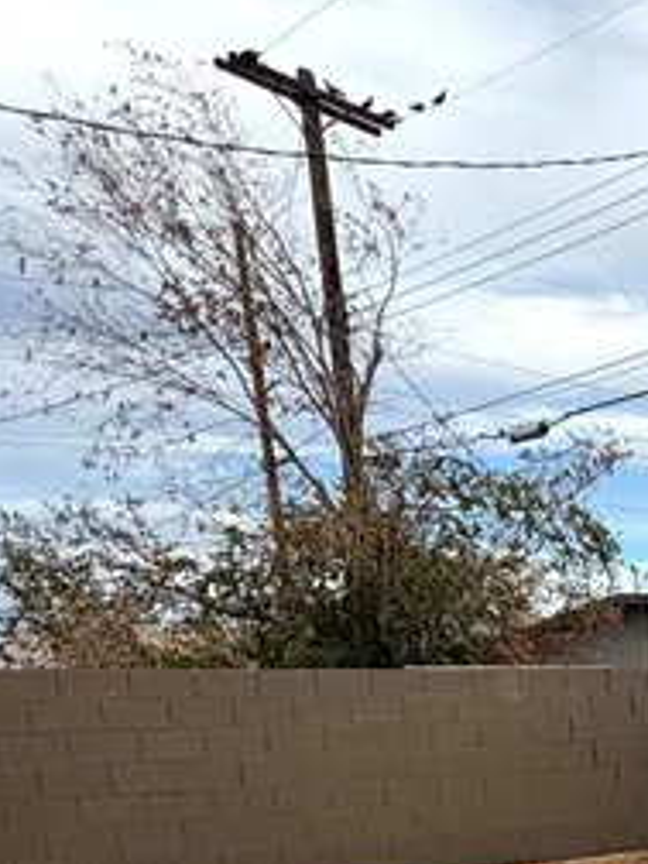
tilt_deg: -10.2
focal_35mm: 57
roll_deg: +1.4
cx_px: 953
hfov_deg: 21.7
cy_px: 998
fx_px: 1423
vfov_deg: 29.7
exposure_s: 1/770
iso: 25
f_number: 2.2
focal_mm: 2.22
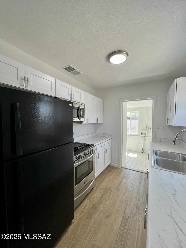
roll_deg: -0.3
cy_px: 124
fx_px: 93
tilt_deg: -0.9
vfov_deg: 106.2
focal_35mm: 13
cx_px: 93
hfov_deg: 89.9
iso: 80
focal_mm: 1.57
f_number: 1.8
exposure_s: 1/120
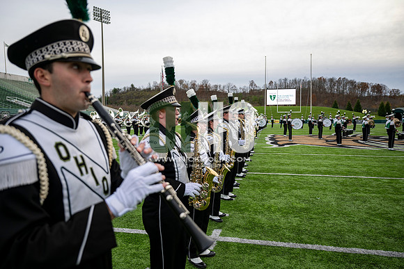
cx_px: 202
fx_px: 292
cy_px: 134
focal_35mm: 26
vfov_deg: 49.6
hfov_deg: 69.4
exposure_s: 1/500
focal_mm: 26
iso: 125
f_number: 2.8
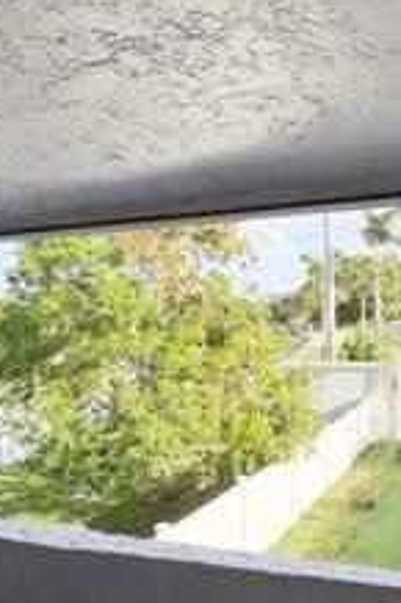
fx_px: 535
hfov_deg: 39.1
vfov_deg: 58.1
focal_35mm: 32
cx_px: 335
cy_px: 375
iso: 40
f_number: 2.2
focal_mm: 2.22
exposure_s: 1/502
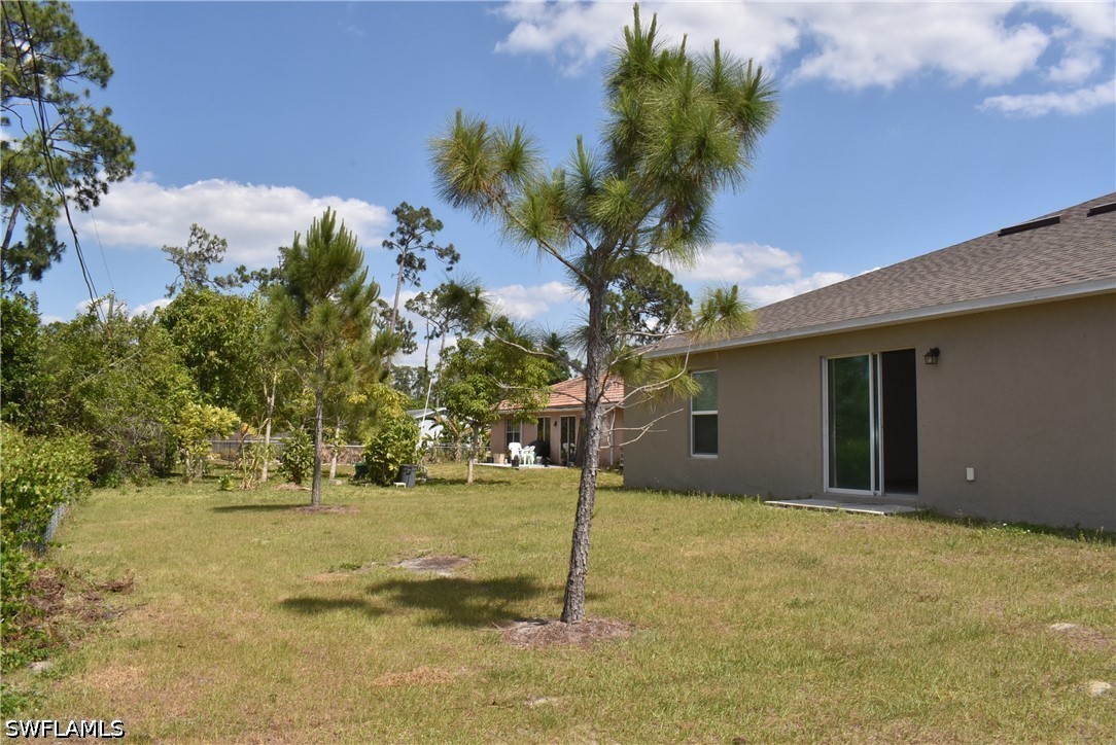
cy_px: 372
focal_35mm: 27
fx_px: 837
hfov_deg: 67.4
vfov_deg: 48.0
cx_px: 558
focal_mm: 18
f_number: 22
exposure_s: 1/200
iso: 400
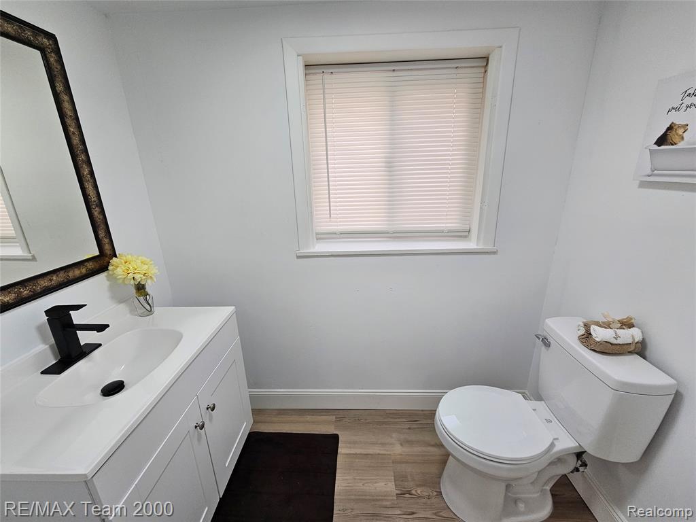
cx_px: 348
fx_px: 261
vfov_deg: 89.9
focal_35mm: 13
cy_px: 261
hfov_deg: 106.2
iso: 100
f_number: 2.2
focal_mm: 2.2
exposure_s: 1/120
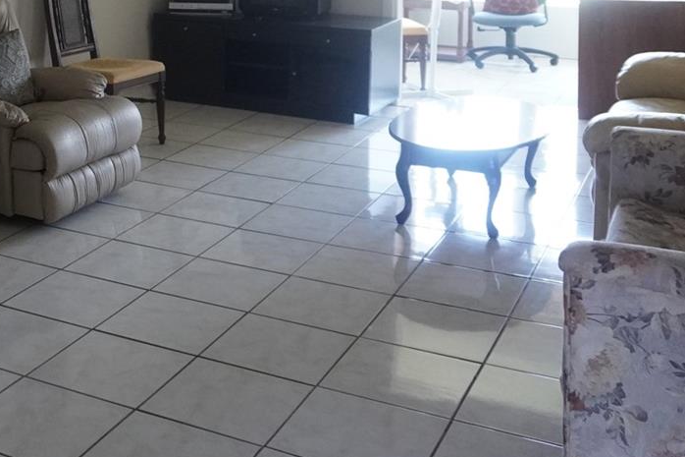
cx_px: 64
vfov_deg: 23.5
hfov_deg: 34.2
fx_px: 1046
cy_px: -11
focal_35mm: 55
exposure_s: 1/160
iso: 2500
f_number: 3.5
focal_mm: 16
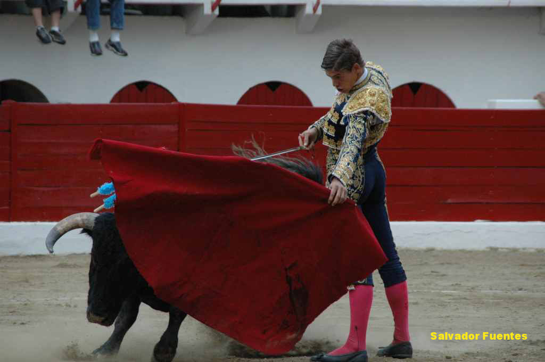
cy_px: 181
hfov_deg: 6.9
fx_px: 4536
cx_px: 272
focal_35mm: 300
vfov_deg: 4.6
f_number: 6.3
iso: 1250
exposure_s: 1/400
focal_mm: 200
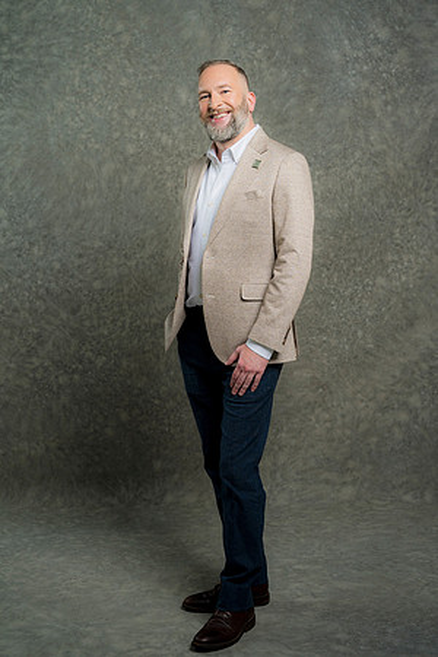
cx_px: 219
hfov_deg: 24.6
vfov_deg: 36.2
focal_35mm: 55
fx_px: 1004
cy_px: 328
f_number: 4
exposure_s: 1/160
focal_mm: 55
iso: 125
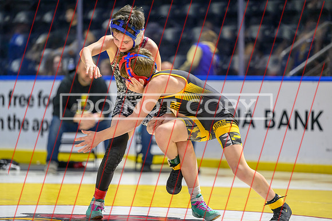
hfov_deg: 12.1
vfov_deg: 8.1
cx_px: 166
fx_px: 1562
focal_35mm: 169
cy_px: 110
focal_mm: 160
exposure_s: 1/800
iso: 3600
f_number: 2.8
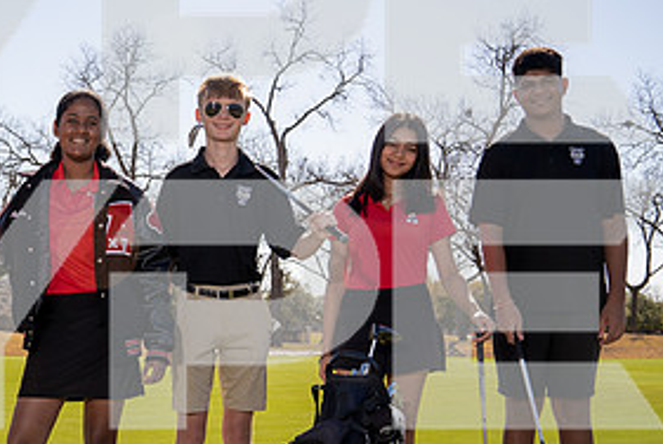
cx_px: 60
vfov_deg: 20.8
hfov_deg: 29.6
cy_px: 341
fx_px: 1198
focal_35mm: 65
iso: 100
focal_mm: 28
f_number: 5.6
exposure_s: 1/250
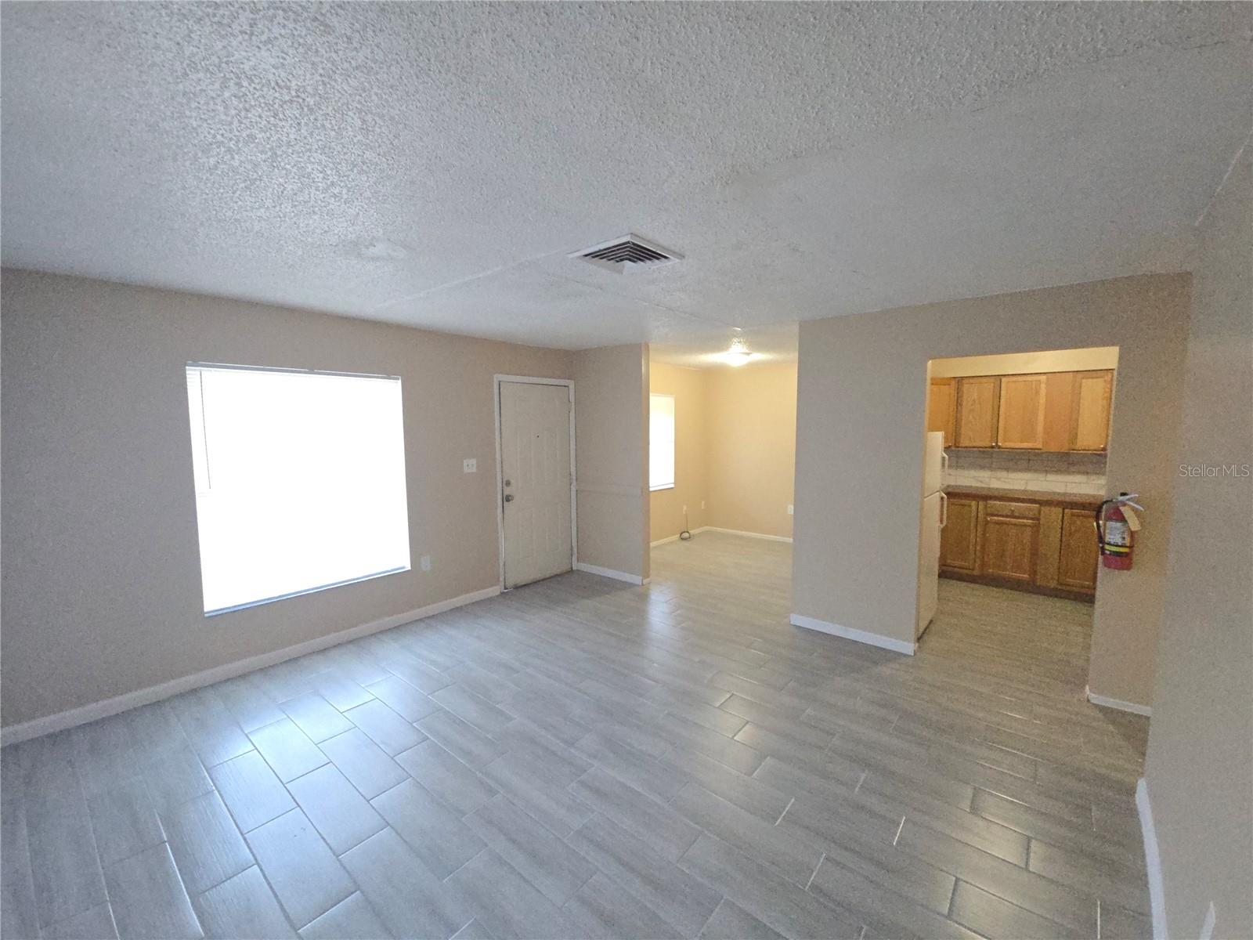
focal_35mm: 13
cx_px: 626
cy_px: 470
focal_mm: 2.2
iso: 800
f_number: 2.2
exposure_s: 1/60
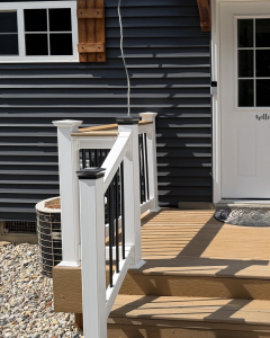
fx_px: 519
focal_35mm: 52
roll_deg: +0.5
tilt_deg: -5.1
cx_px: 255
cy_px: 145
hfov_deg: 27.8
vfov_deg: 35.9
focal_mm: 6.76
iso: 80
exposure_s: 1/3759
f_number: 1.78
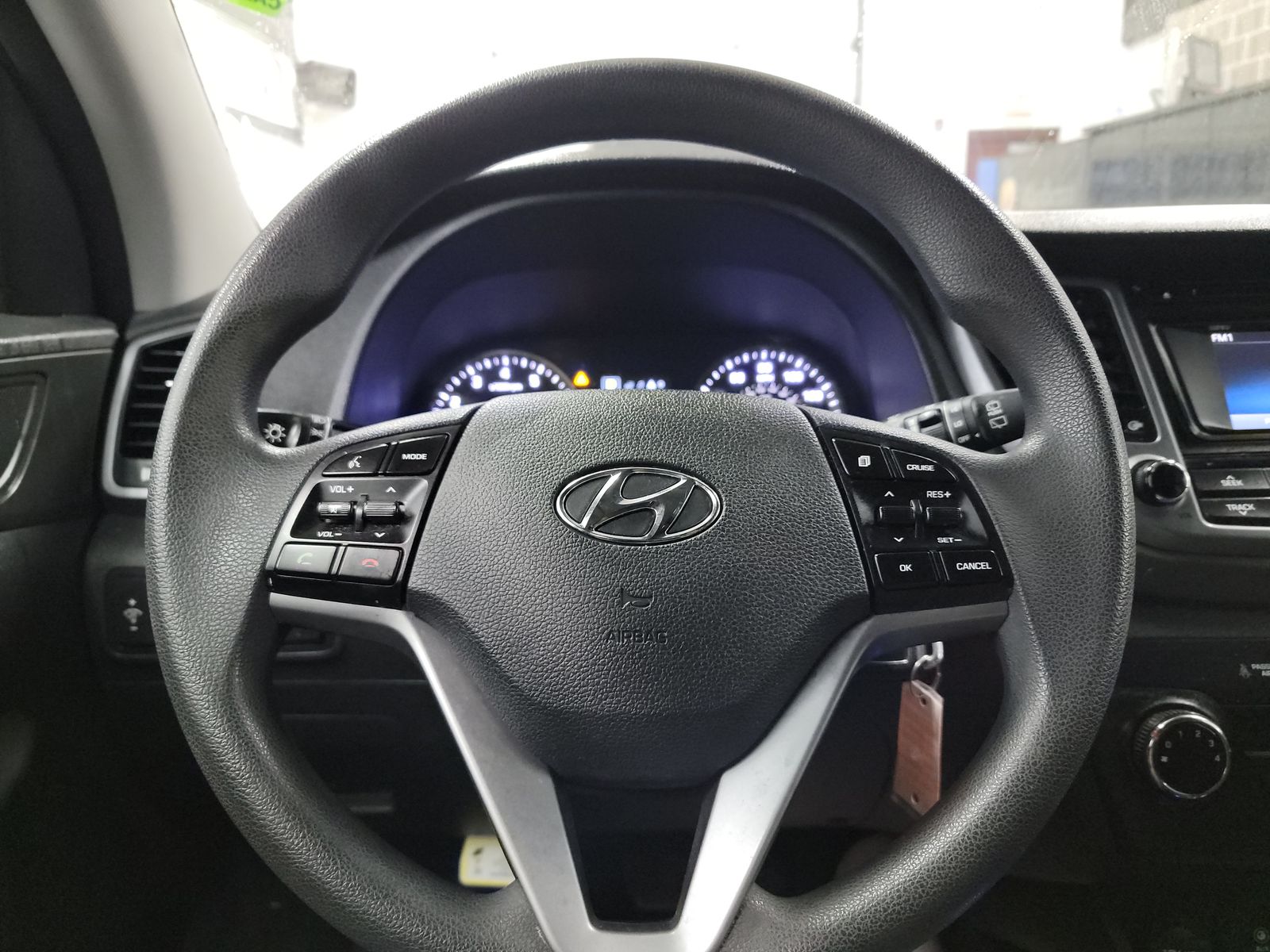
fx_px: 881
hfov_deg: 71.6
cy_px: 476
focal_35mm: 24
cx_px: 635
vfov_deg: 56.8
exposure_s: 1/30
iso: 1503
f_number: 1.8
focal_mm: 6.7
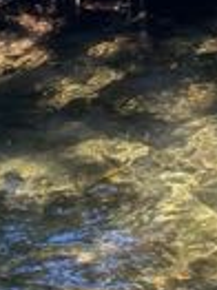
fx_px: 1072
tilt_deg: -1.7
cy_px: -197
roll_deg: +2.8
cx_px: 261
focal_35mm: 128
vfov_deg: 14.0
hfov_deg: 11.3
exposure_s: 1/121
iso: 64
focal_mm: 3.99
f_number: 1.8
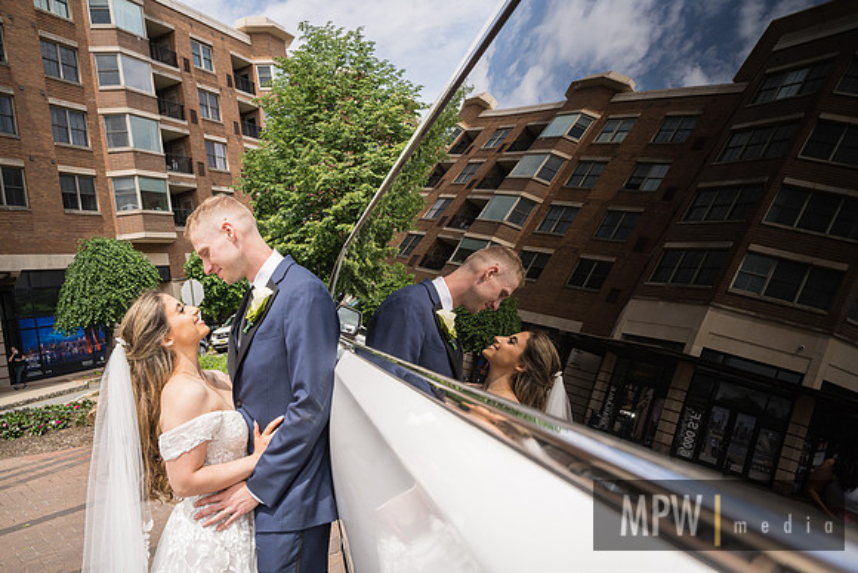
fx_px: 667
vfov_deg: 46.4
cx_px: 429
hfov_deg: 65.5
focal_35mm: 28
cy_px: 286
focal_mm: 28
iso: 100
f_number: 8
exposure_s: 1/250
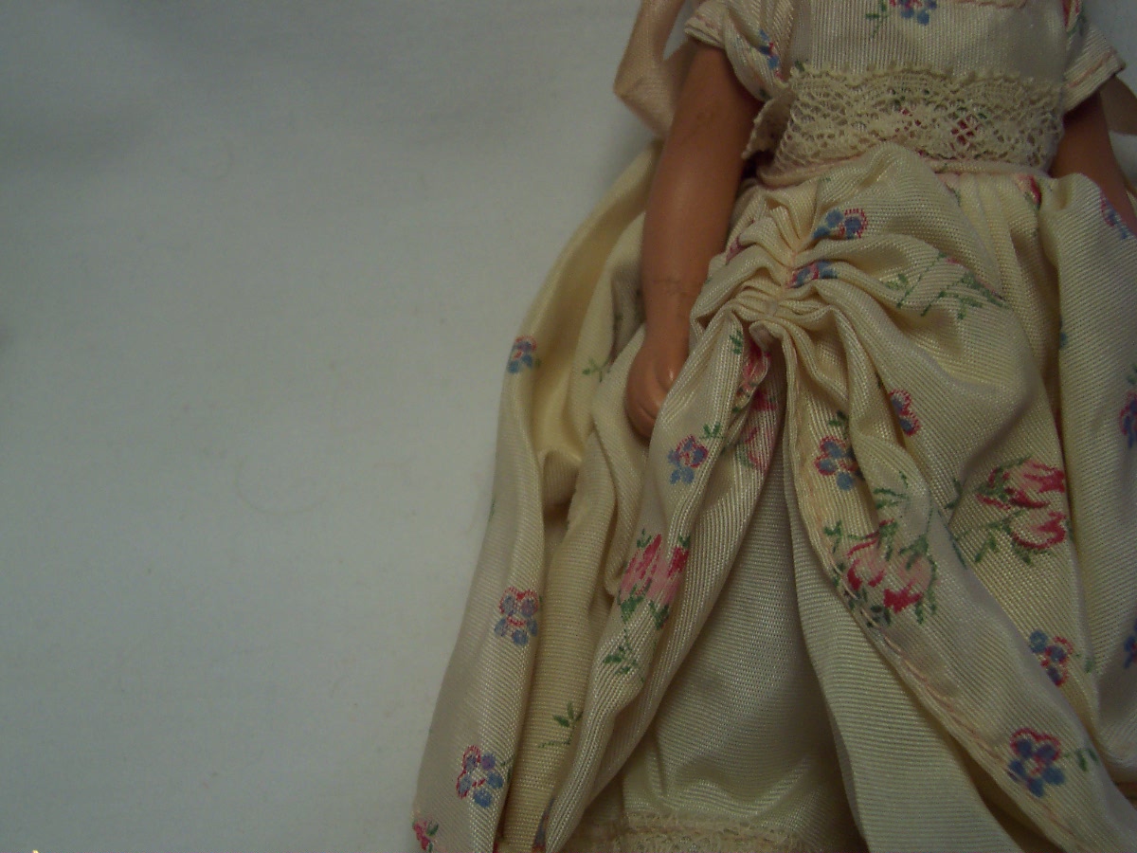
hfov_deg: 50.1
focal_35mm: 37
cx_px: 568
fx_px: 1215
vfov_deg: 38.7
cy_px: 426
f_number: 2.8
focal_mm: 5.6
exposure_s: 1/250
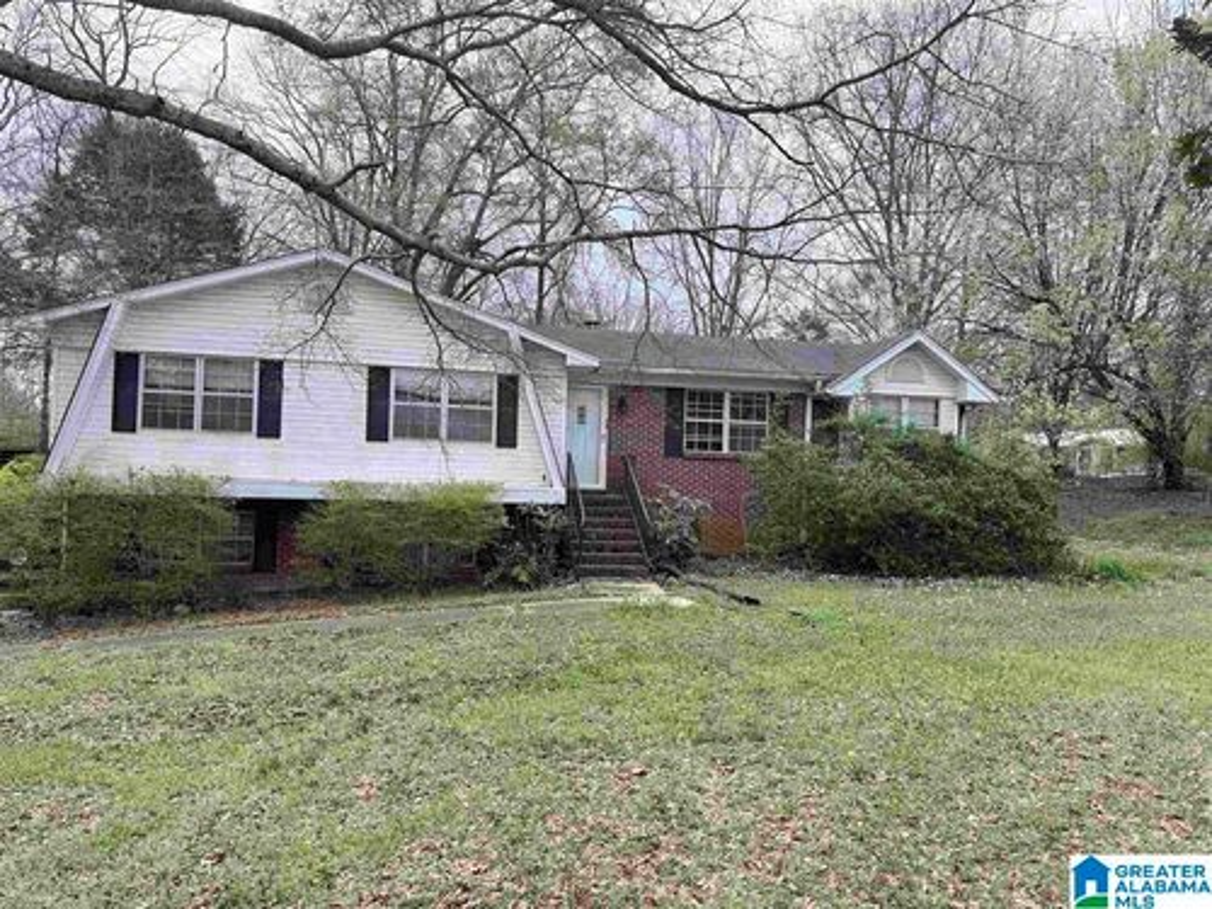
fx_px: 840
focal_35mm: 24
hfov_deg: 71.6
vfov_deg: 56.8
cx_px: 606
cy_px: 454
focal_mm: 6.76
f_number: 1.78
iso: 100
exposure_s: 1/2525
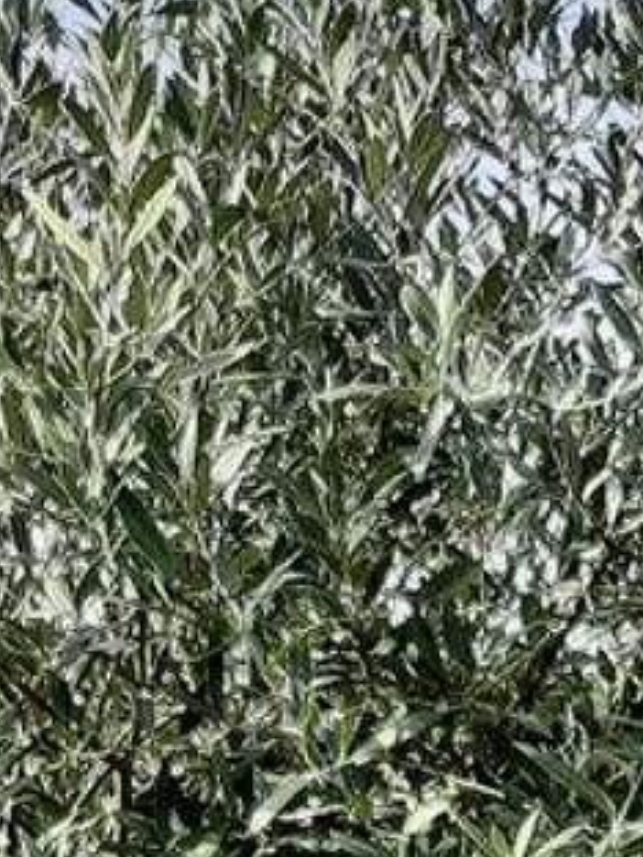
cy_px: 1328
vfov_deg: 16.1
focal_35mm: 111
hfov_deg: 13.3
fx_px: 2749
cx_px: 484
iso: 40
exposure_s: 1/801
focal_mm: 3.93
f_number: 1.7
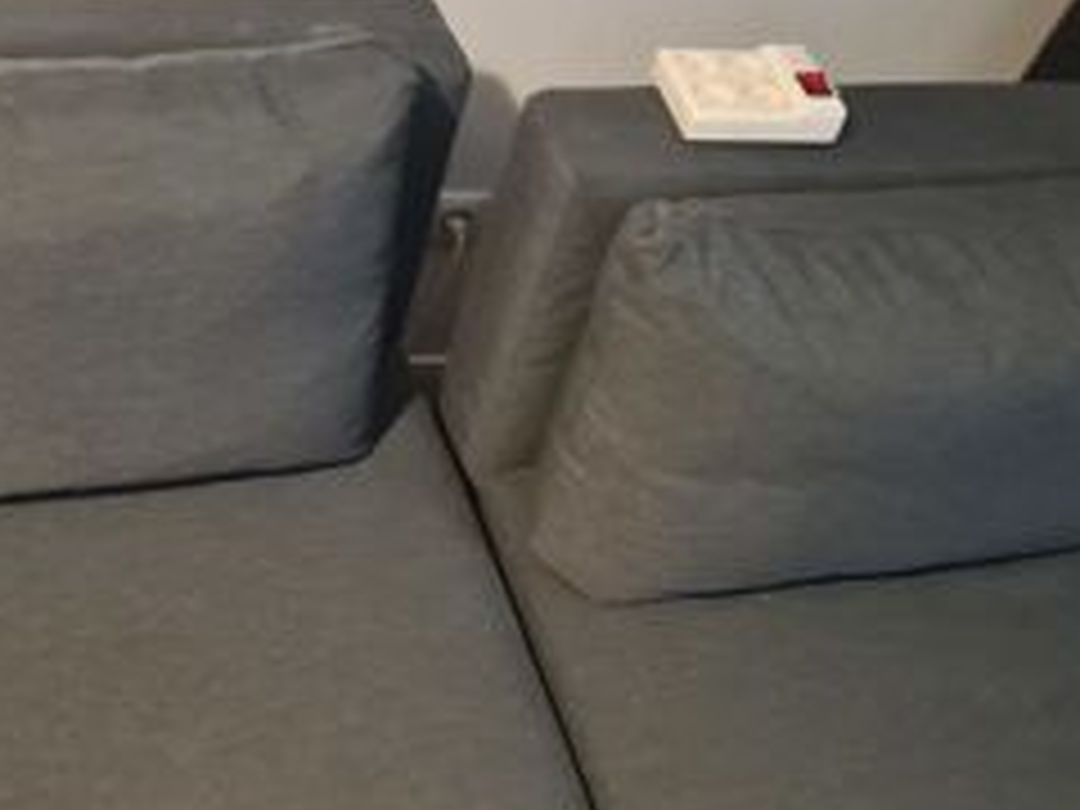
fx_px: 1622
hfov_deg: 36.0
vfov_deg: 28.0
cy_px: 432
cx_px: 266
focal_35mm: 52
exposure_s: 1/25
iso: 640
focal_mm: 5.4
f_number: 1.8
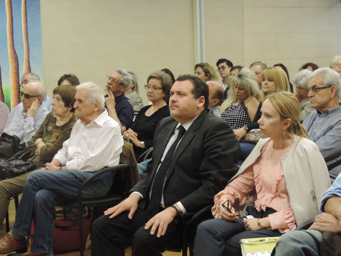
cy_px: 128
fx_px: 739
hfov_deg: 26.0
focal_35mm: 75
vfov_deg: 19.6
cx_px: 170
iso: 800
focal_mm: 13.3
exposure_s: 1/20
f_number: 3.9
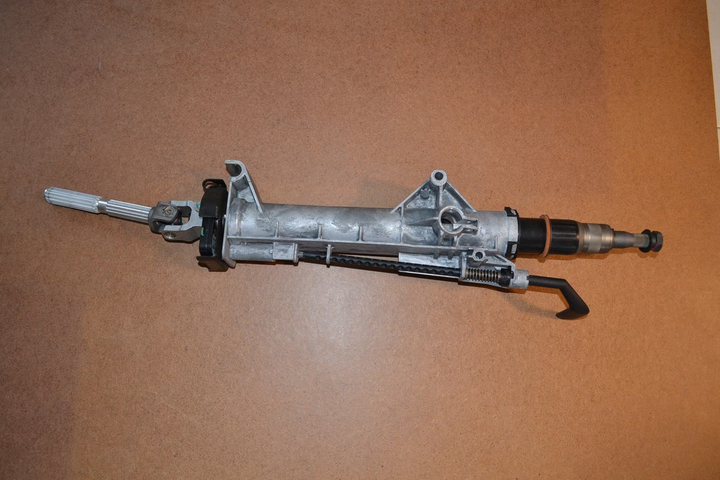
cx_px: 360
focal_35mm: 27
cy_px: 240
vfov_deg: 47.9
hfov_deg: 67.4
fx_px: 540
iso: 1250
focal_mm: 18
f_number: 3.5
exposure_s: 1/60
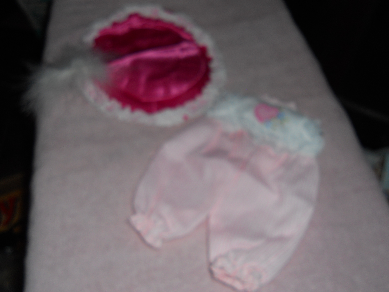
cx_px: 194
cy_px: 146
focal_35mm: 32
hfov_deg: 56.8
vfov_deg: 44.2
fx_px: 360
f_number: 8.8
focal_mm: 5.8
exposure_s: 1/25
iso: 80
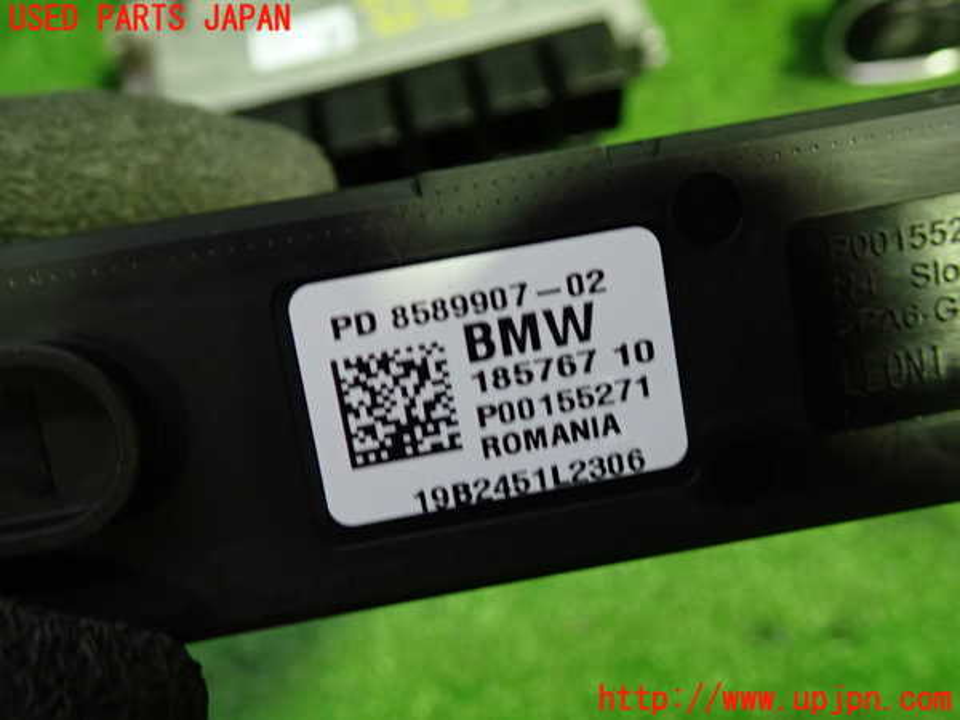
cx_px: 480
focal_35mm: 30
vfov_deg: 46.8
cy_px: 360
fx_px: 832
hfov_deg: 60.0
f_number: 2.3
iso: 320
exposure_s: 1/30
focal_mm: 5.4
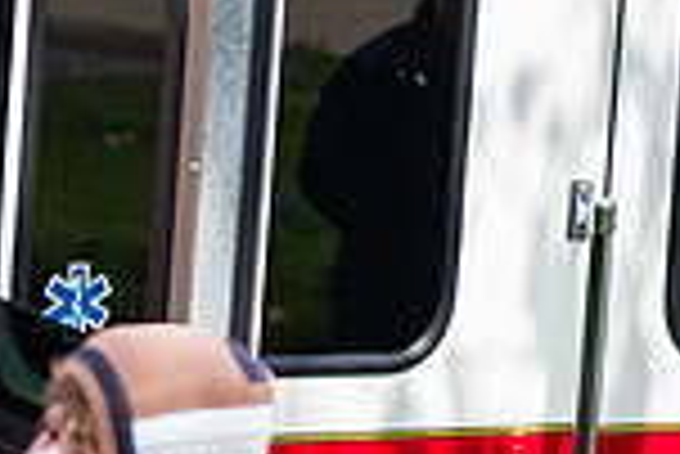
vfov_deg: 5.1
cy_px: 198
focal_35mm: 268
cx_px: -248
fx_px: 5067
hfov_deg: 7.6
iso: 200
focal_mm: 70
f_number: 4
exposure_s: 1/1600
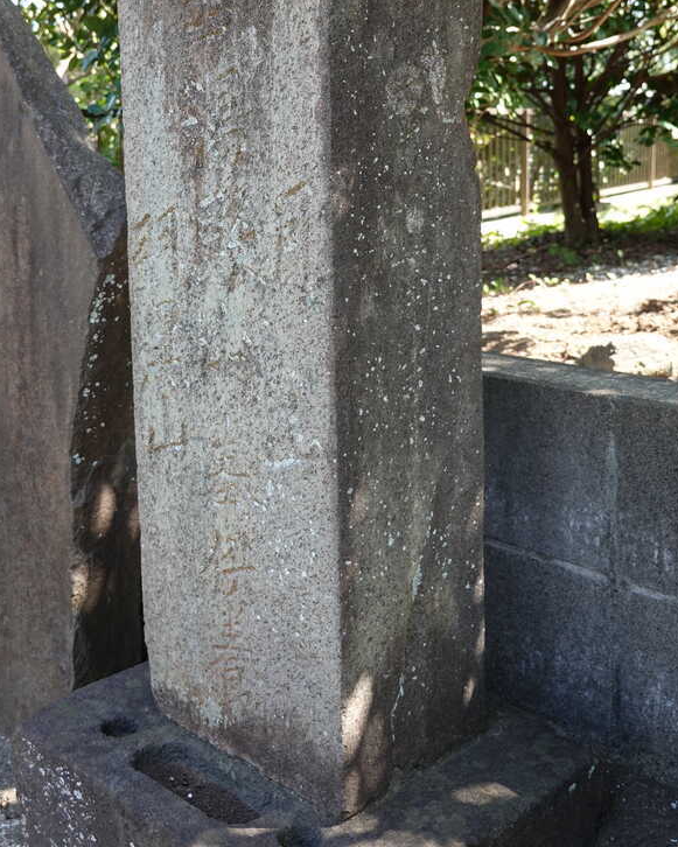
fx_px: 1128
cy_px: 278
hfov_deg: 33.4
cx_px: 318
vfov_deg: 40.6
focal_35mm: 45
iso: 125
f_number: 3.5
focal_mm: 12.76
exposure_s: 1/80
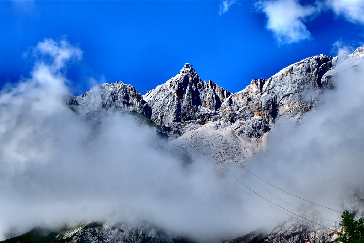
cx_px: 182
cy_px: 122
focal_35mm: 75
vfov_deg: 18.2
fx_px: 758
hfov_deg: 27.0
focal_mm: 50
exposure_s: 1/420
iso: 200
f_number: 9
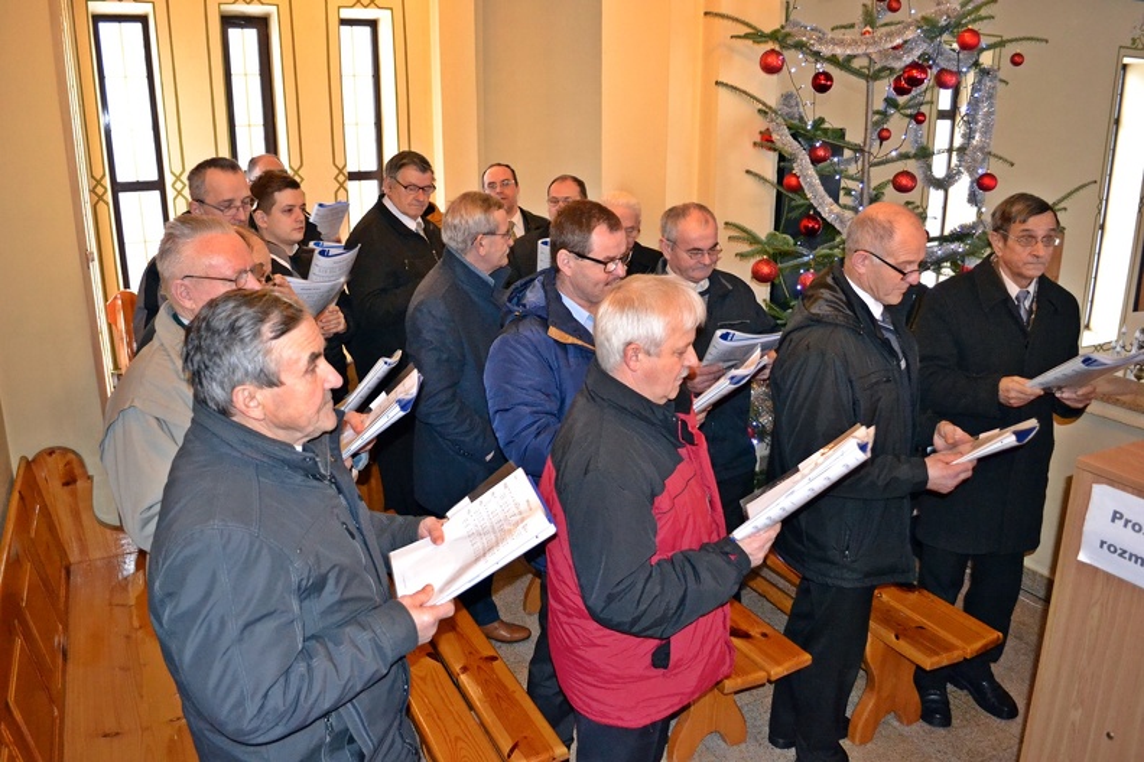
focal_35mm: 27
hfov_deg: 67.4
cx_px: 572
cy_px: 381
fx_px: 858
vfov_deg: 47.9
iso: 3200
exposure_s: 1/60
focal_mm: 18
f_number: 3.5
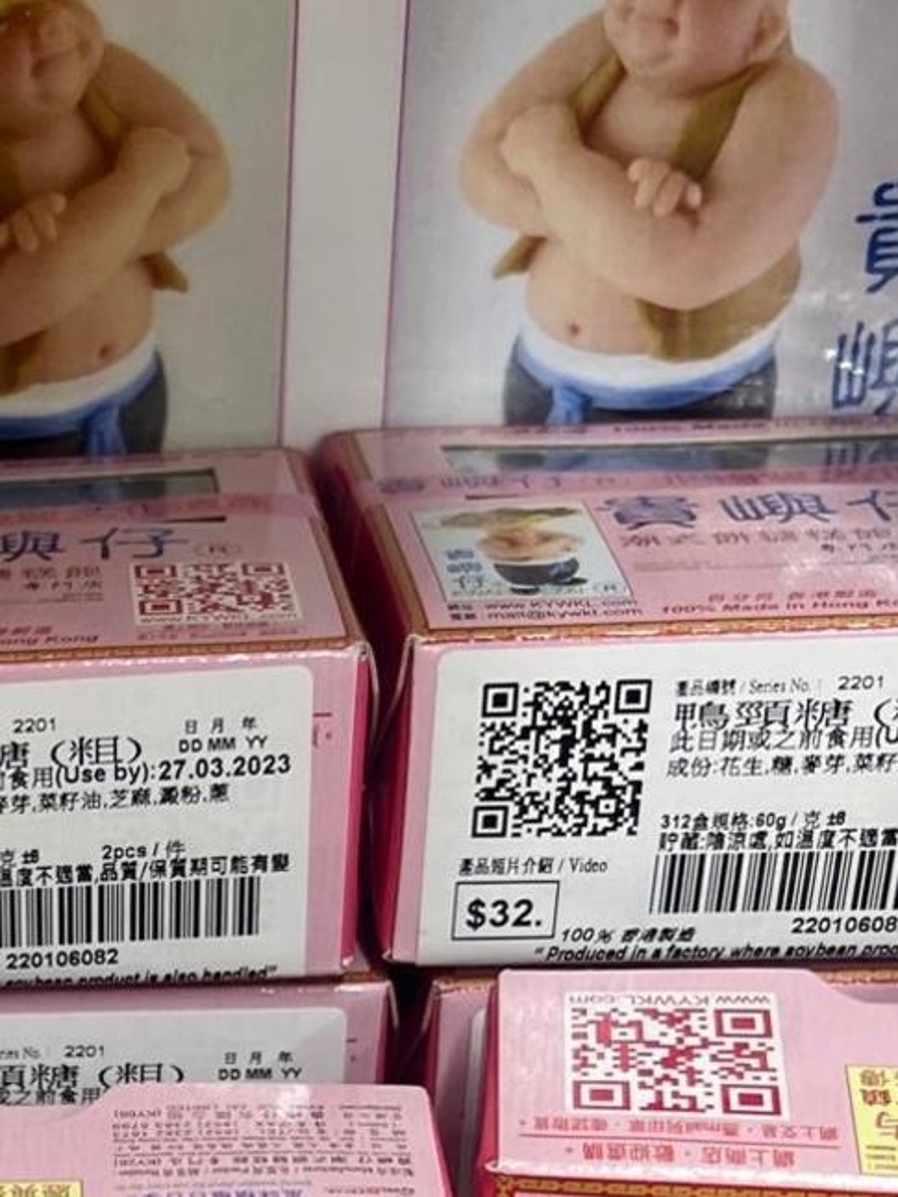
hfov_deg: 16.9
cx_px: -348
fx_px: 2803
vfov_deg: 22.7
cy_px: 1332
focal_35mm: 81
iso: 100
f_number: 1.5
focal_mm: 5.7
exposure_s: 1/121
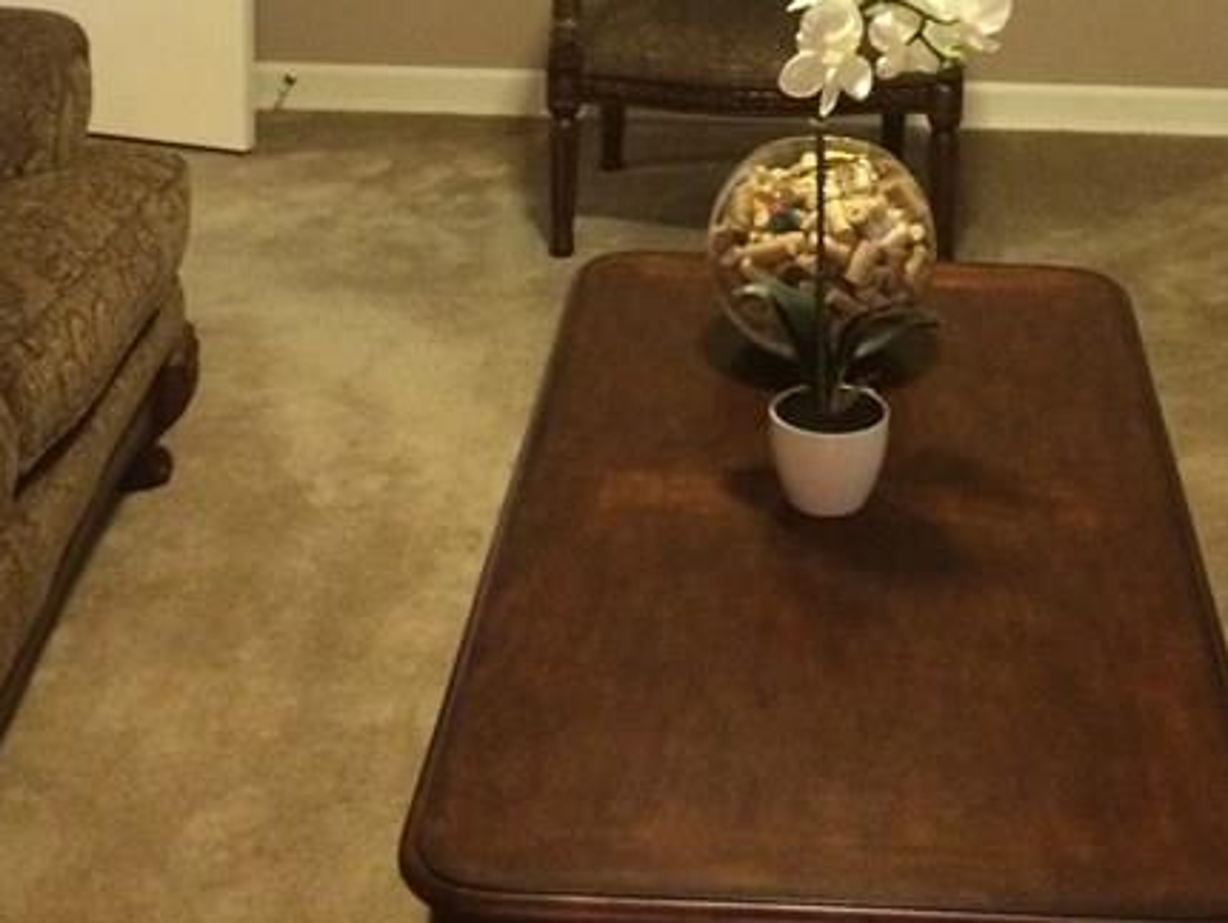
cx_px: 800
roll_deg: -1.3
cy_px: -160
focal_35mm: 69
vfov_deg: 20.1
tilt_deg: -9.3
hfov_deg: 28.0
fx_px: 2449
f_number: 2.2
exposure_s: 1/15
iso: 320
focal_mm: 4.15
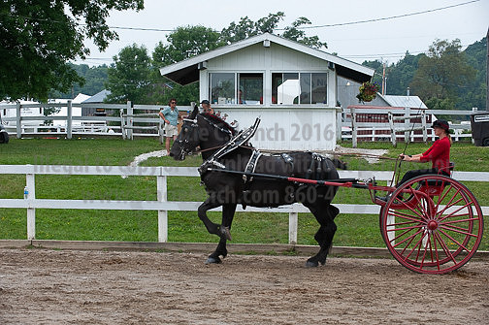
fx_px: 1384
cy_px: 162
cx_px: 244
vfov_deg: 13.4
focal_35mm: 102
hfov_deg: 20.0
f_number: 5.6
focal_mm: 102
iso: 720
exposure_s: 1/1000
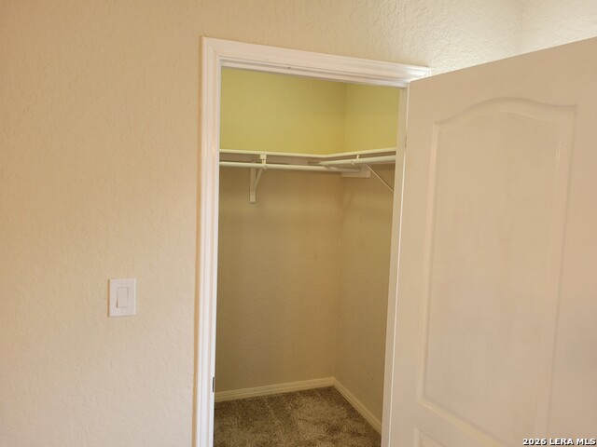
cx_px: 298
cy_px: 224
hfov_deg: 67.3
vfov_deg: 53.1
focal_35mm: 26
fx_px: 448
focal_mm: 5.4
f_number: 1.8
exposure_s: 1/120
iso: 160
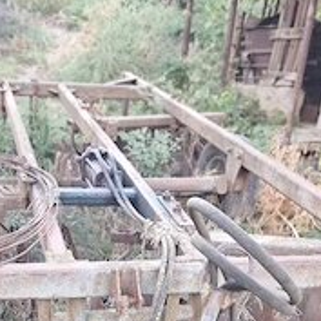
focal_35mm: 46
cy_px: 359
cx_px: 85
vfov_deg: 32.1
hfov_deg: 36.1
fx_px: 483
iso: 80
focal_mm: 5.54
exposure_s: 1/100
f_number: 1.8
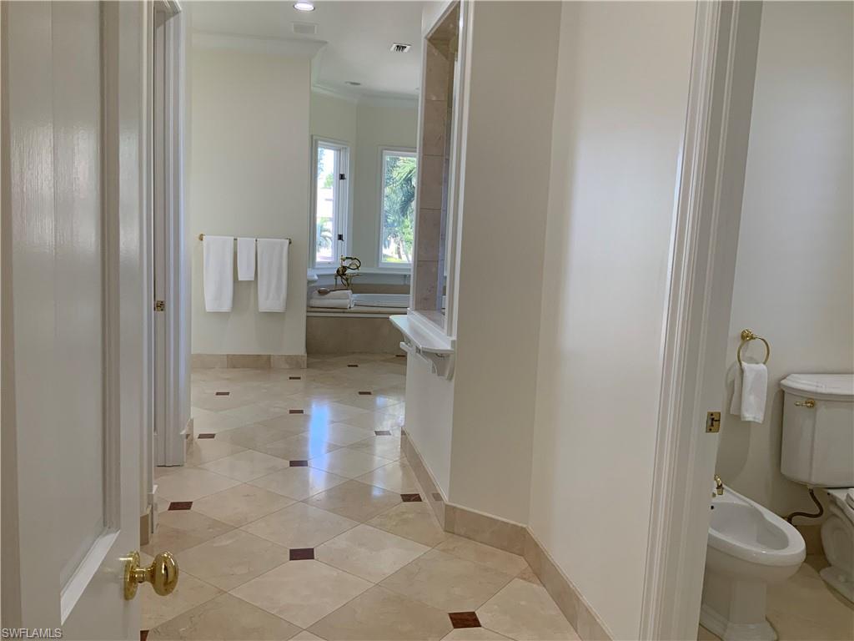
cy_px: 320
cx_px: 427
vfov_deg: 48.2
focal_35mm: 29
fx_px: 715
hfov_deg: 61.7
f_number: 1.8
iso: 40
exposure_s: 1/60
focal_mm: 3
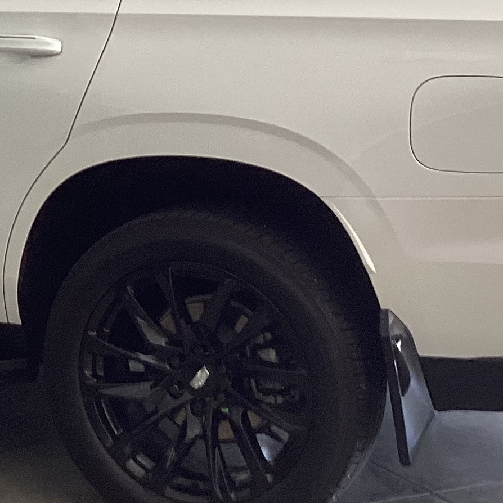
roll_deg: -0.2
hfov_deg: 17.0
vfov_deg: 17.2
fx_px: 1644
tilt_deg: -9.2
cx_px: 8
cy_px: 66
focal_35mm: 100
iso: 64
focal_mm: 3.3
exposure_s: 1/60
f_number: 2.4
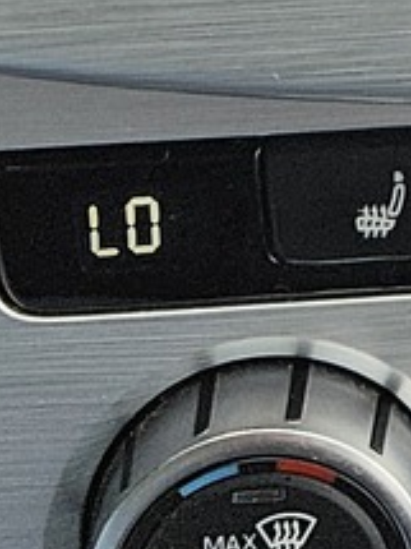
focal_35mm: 171
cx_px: 863
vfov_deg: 9.7
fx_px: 2710
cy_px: -929
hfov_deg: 8.2
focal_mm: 5.4
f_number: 1.8
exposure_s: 1/359
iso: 64
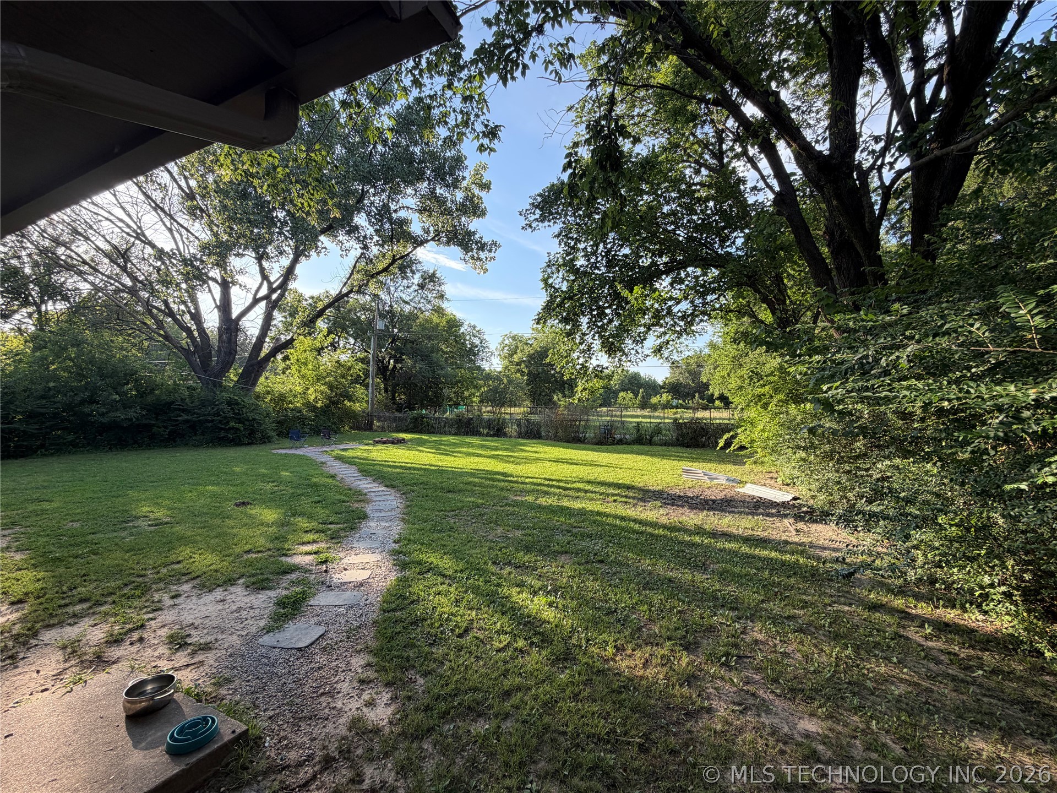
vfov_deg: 85.7
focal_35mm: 14
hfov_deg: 102.1
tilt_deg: +1.6
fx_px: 427
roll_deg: +0.9
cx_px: 528
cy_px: 396
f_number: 2.2
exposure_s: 1/336
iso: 50
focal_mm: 2.22
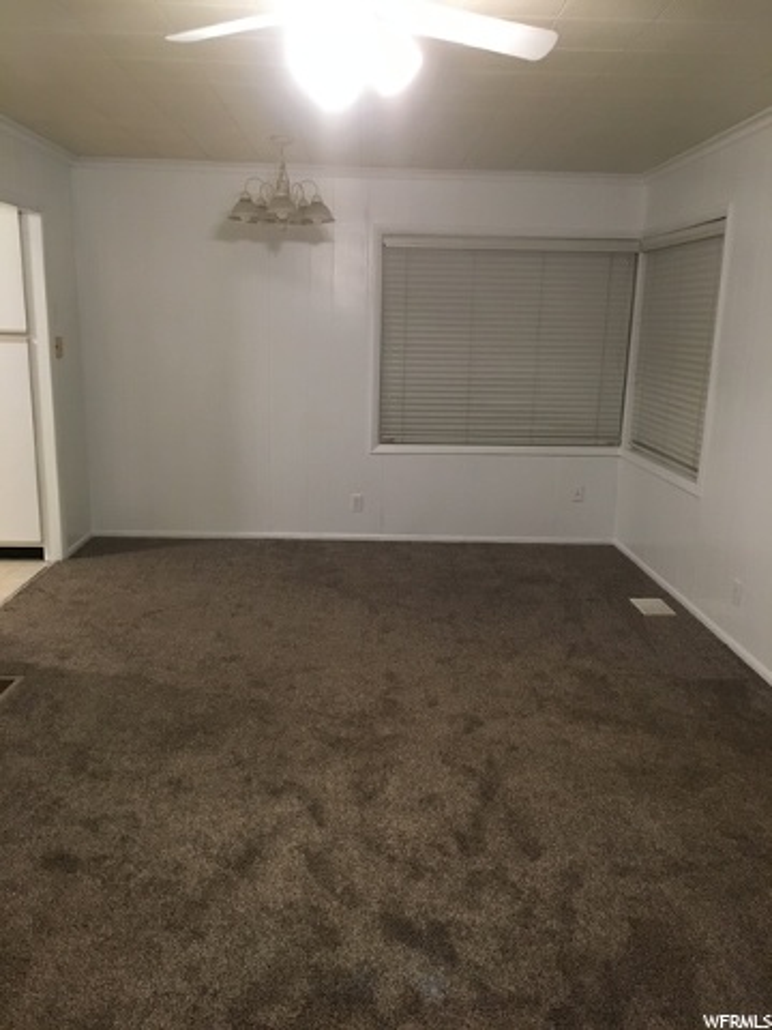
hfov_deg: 48.2
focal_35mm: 29
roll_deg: -0.6
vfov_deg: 61.7
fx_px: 862
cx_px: 386
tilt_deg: -12.2
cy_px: 515
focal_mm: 4.15
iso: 200
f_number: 2.2
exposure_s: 1/24
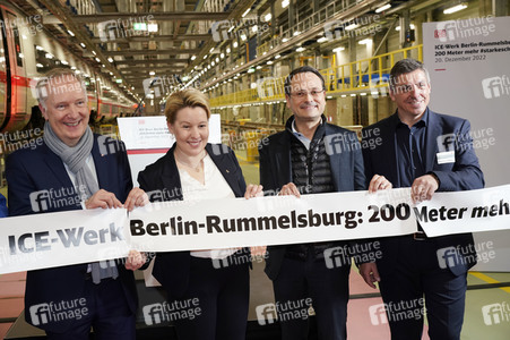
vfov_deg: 27.5
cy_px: 170
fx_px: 694
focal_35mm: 49
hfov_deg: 40.4
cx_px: 255
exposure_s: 1/80
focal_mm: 49
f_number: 6.3
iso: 1250
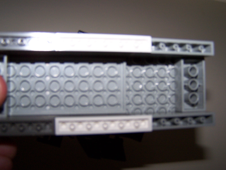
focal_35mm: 38
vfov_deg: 37.7
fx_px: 248
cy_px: 85
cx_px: 113
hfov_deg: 49.0
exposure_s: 1/60
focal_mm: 6.3
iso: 140
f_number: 2.8
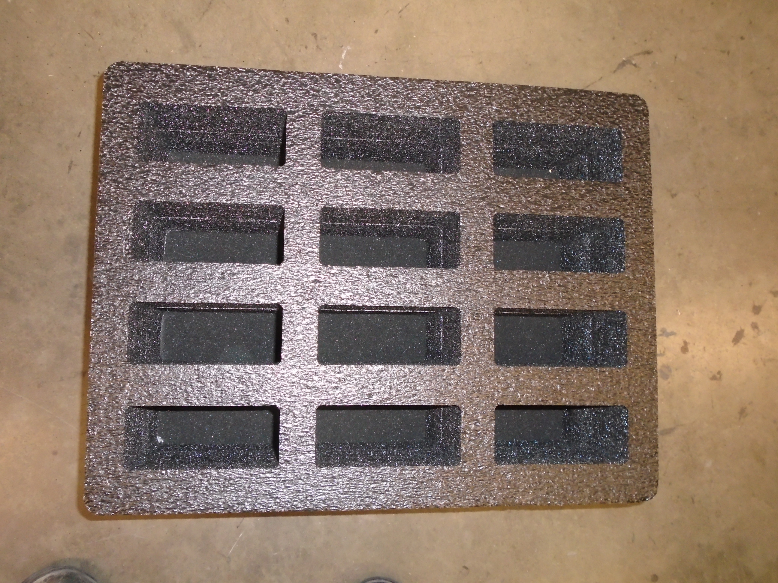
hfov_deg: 58.4
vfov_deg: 45.4
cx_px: 389
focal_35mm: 31
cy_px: 292
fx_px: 697
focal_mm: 5.5
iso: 400
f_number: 3.5
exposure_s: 1/40
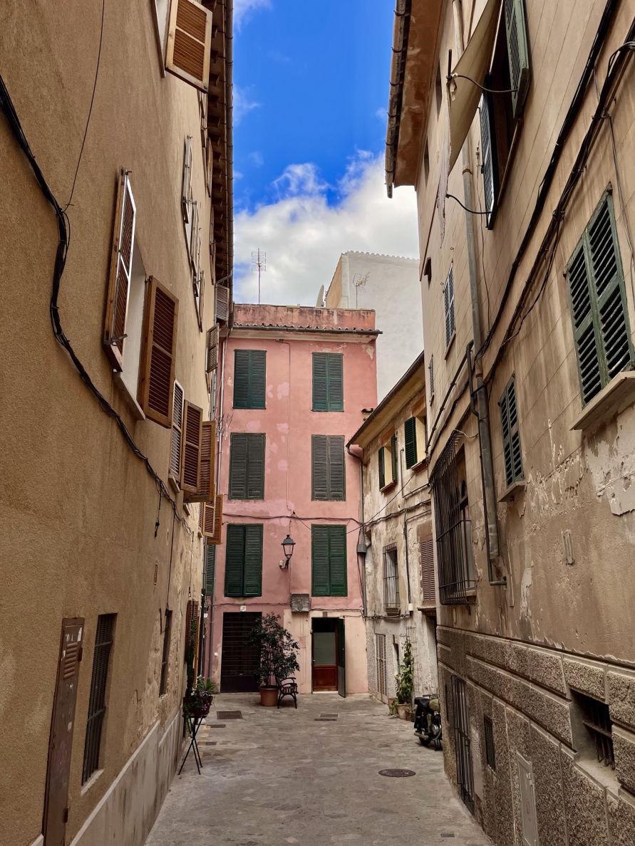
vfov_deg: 67.3
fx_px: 636
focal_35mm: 26
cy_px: 423
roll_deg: +0.9
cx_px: 318
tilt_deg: +14.6
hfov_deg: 53.1
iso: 50
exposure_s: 1/2179
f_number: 1.6
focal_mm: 5.1
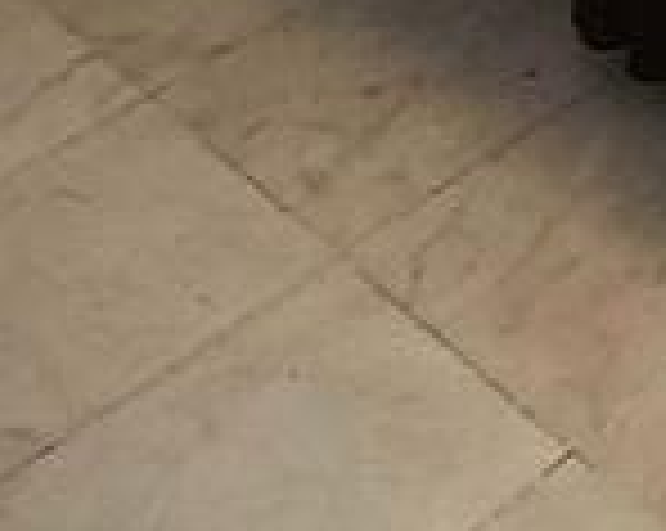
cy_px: -1120
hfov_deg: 13.2
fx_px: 1732
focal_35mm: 88
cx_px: 1760
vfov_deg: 10.7
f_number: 2.2
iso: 250
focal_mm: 2.2
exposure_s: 1/60
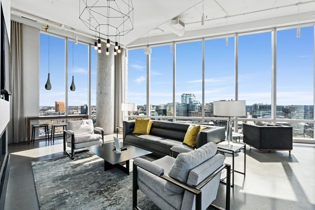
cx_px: 158
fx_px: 140
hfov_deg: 96.7
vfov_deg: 73.8
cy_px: 105
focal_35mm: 16
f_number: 10
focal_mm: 16
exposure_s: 1/100
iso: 500
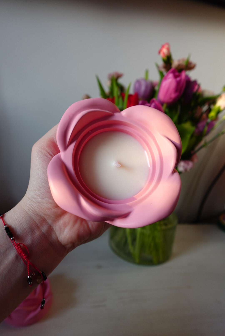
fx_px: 187
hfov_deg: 62.0
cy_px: 168
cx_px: 112
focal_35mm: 20
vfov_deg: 83.9
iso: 125
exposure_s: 1/100
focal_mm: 7.6
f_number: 2
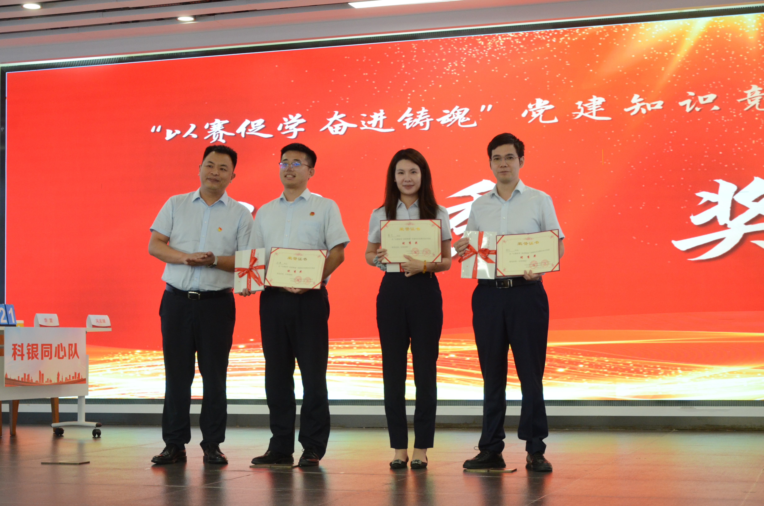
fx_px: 1430
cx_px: 382
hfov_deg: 29.9
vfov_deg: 20.1
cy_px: 253
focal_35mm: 68
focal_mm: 45
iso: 1600
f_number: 6.3
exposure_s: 1/125
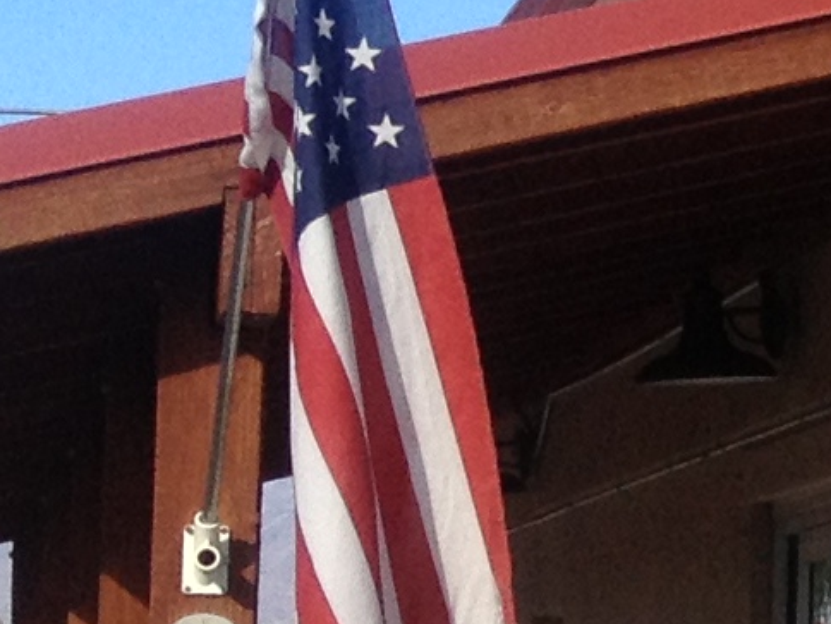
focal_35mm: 236
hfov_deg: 7.6
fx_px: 5665
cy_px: 313
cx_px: 2251
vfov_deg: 6.3
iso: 50
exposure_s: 1/1534
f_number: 2.4
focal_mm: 4.28
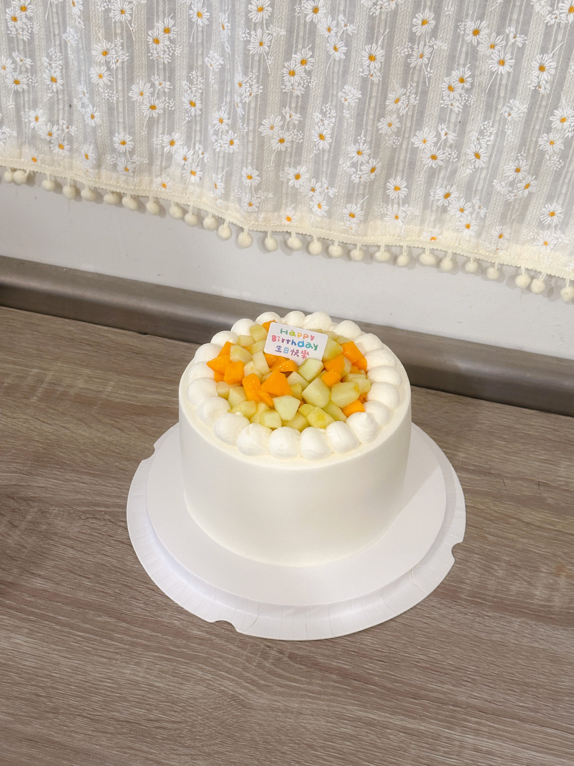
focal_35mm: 48
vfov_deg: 39.7
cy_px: 383
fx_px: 1061
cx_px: 287
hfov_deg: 30.3
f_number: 1.78
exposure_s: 1/60
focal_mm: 6.86
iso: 200
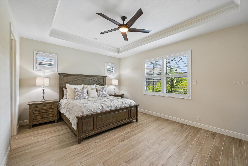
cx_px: 124
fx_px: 96
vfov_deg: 81.2
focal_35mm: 14
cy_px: 83
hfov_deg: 104.3
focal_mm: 14
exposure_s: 1/25
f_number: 8
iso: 400
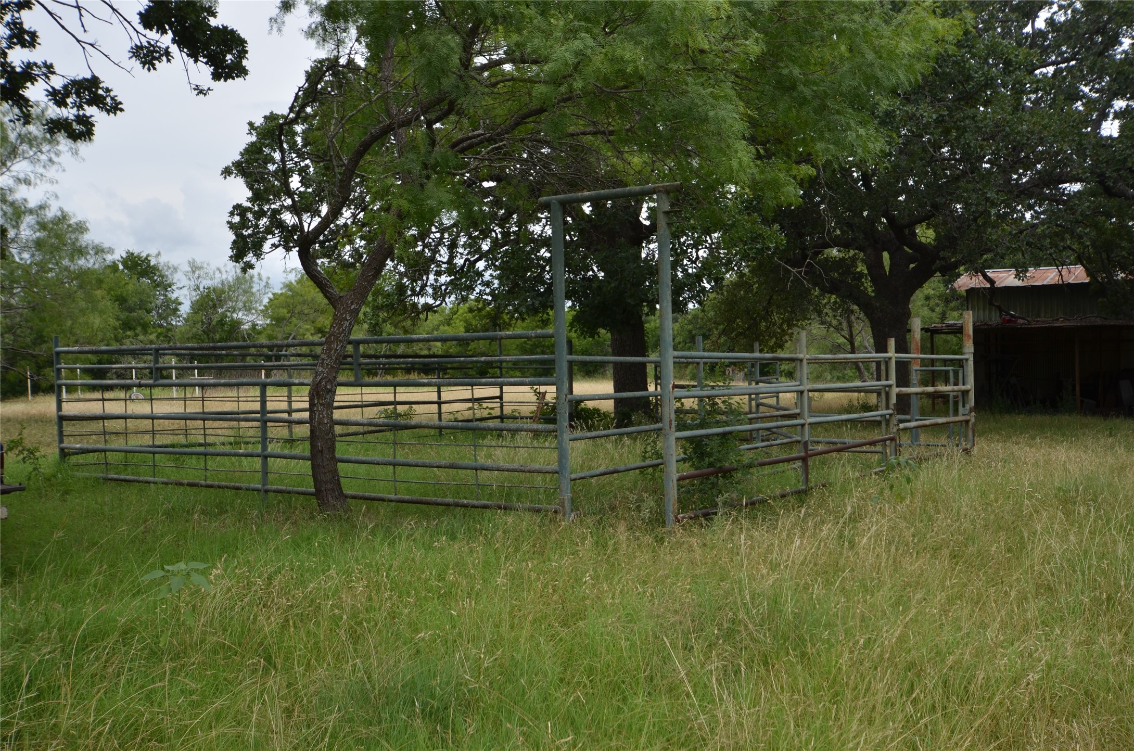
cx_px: 567
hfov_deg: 57.3
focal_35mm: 33
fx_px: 1037
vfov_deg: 39.8
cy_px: 376
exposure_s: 1/250
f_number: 8
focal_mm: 22
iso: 140
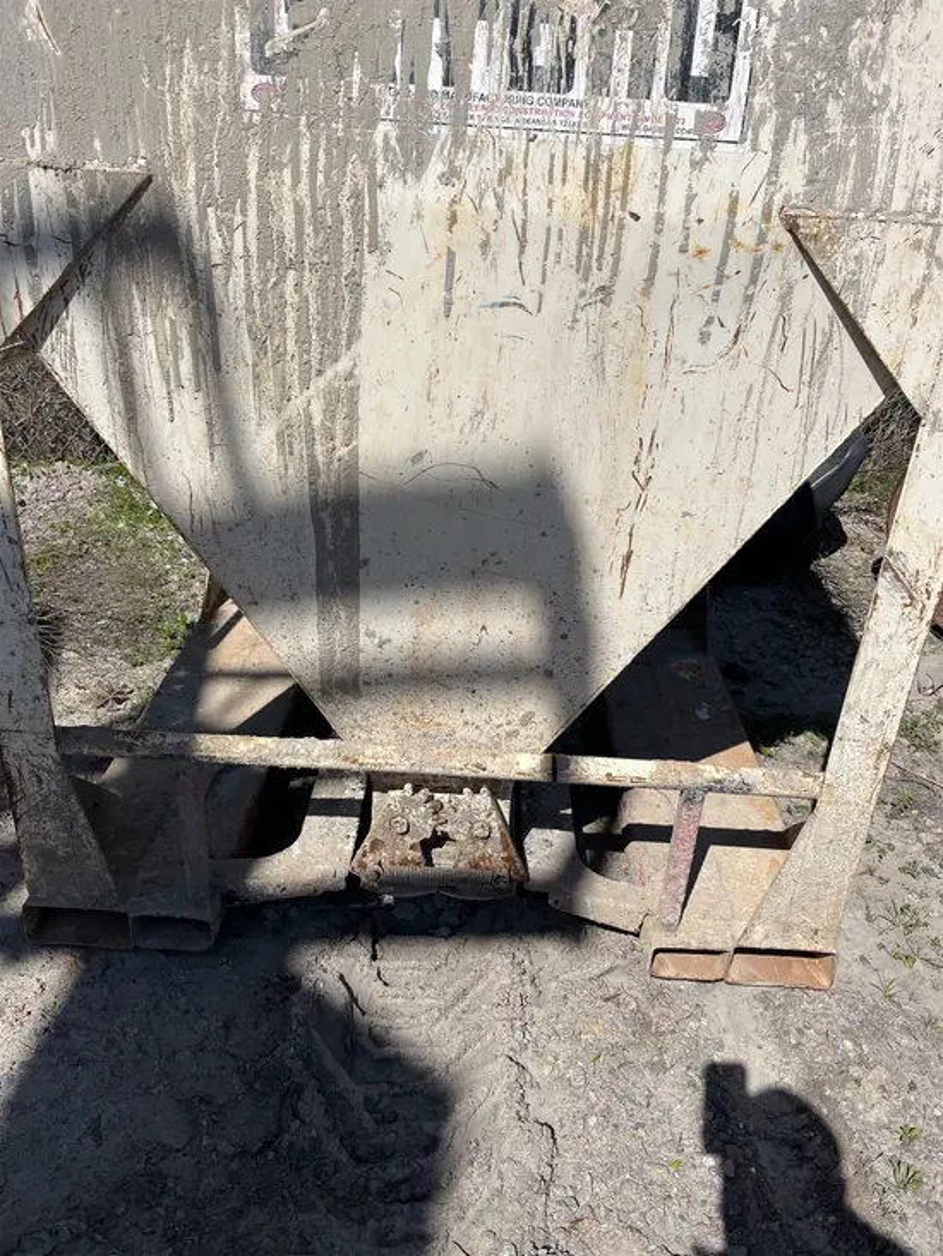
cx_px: 472
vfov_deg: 67.3
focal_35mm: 26
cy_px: 628
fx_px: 944
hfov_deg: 53.1
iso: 50
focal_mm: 5.1
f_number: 1.6
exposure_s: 1/7353
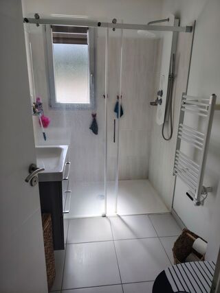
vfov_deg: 71.6
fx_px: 203
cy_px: 146
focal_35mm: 24
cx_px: 110
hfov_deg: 56.8
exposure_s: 1/140
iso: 100
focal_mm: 5.25
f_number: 1.75
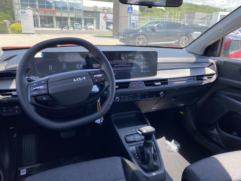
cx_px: 120
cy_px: 90
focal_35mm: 26
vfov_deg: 53.1
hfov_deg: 67.3
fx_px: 181
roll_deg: -1.8
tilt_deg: -21.9
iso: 32
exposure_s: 1/263
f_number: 1.8
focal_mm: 4.25
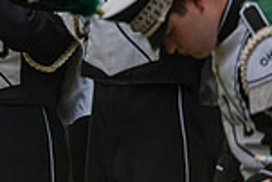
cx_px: -205
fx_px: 5808
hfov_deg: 2.7
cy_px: -114
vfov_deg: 1.8
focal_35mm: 768
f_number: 2.8
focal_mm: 200
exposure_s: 1/500
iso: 160
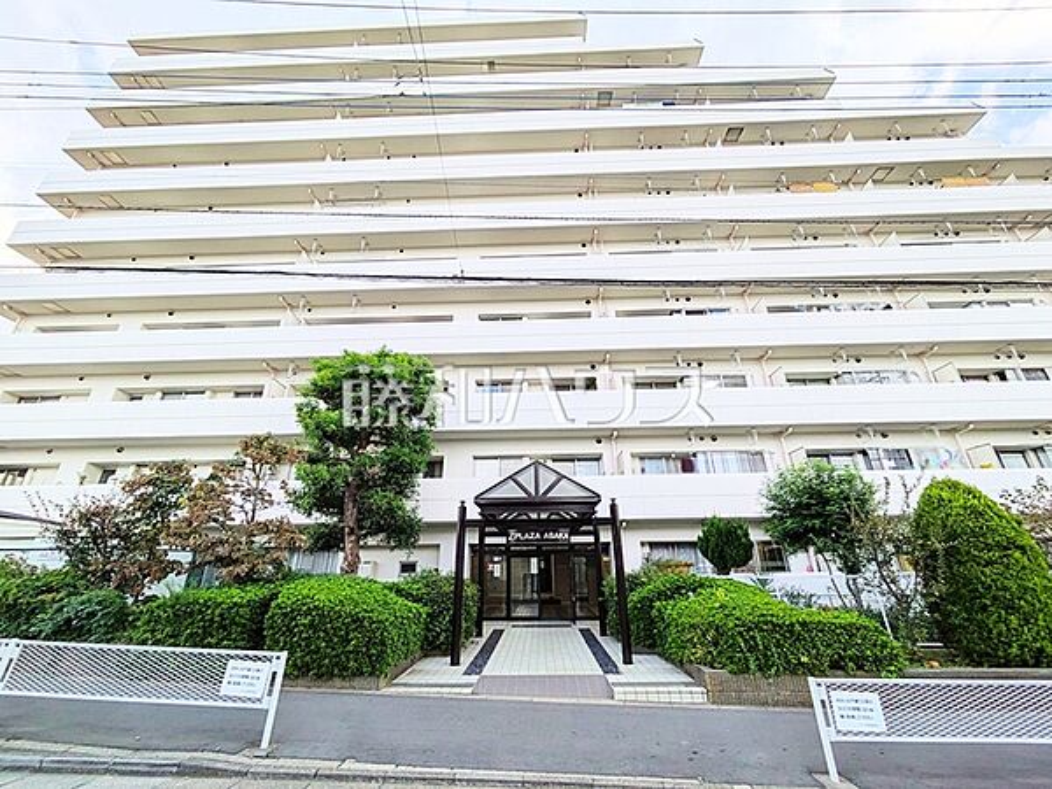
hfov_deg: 102.1
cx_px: 526
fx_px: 425
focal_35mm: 14
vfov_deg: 85.7
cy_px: 394
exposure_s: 1/246
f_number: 2.2
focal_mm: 1.83
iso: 46
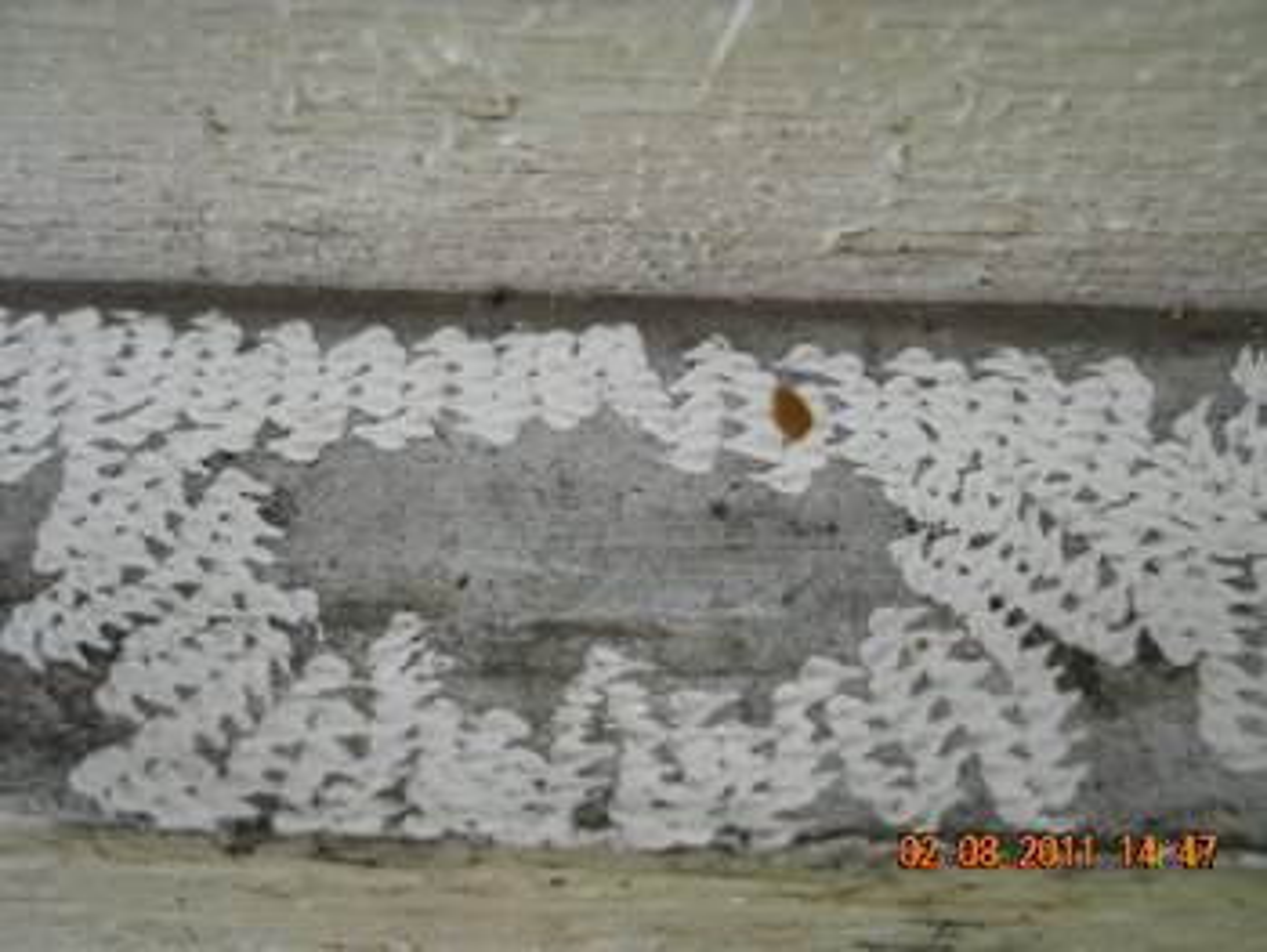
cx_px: 634
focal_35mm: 41
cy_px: 476
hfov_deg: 45.7
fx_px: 1502
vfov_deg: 35.2
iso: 80
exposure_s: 1/50
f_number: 3.1
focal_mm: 6.72
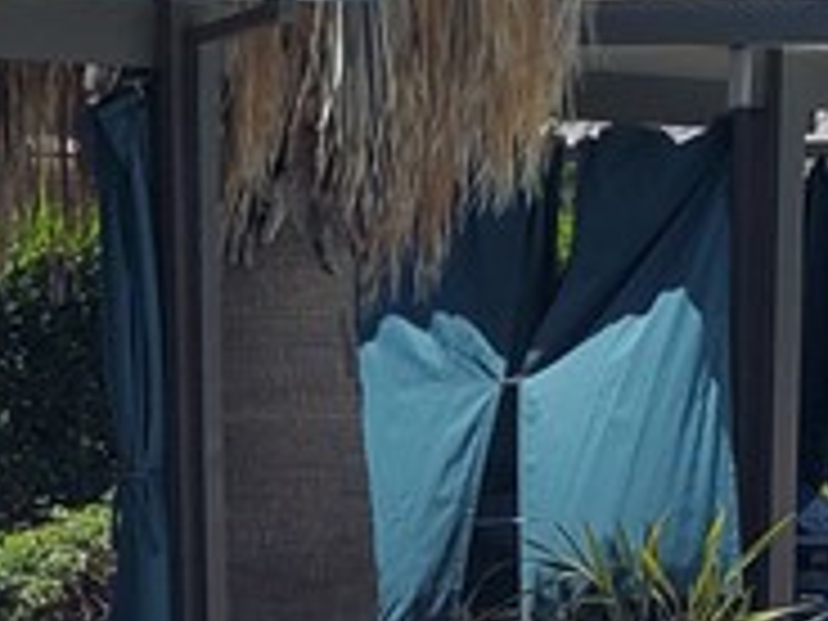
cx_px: 585
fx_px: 3468
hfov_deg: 13.6
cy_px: 1026
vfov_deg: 9.8
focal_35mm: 145
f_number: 2.4
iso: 50
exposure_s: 1/1910
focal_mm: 4.3
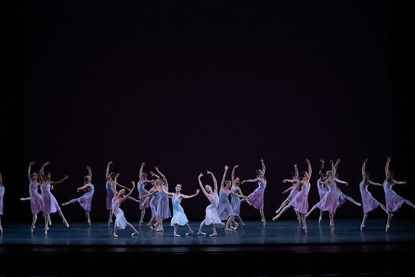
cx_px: 208
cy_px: 138
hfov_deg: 28.8
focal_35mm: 70
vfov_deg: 19.5
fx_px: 807
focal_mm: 70
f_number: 13
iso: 12800
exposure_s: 1/400
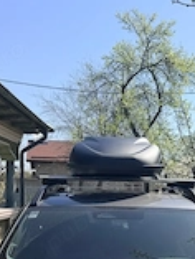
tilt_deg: -6.1
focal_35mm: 61
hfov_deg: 23.9
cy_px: 231
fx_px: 458
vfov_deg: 30.3
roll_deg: -0.3
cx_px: 132
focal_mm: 6.76
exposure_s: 1/5319
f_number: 1.78
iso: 80
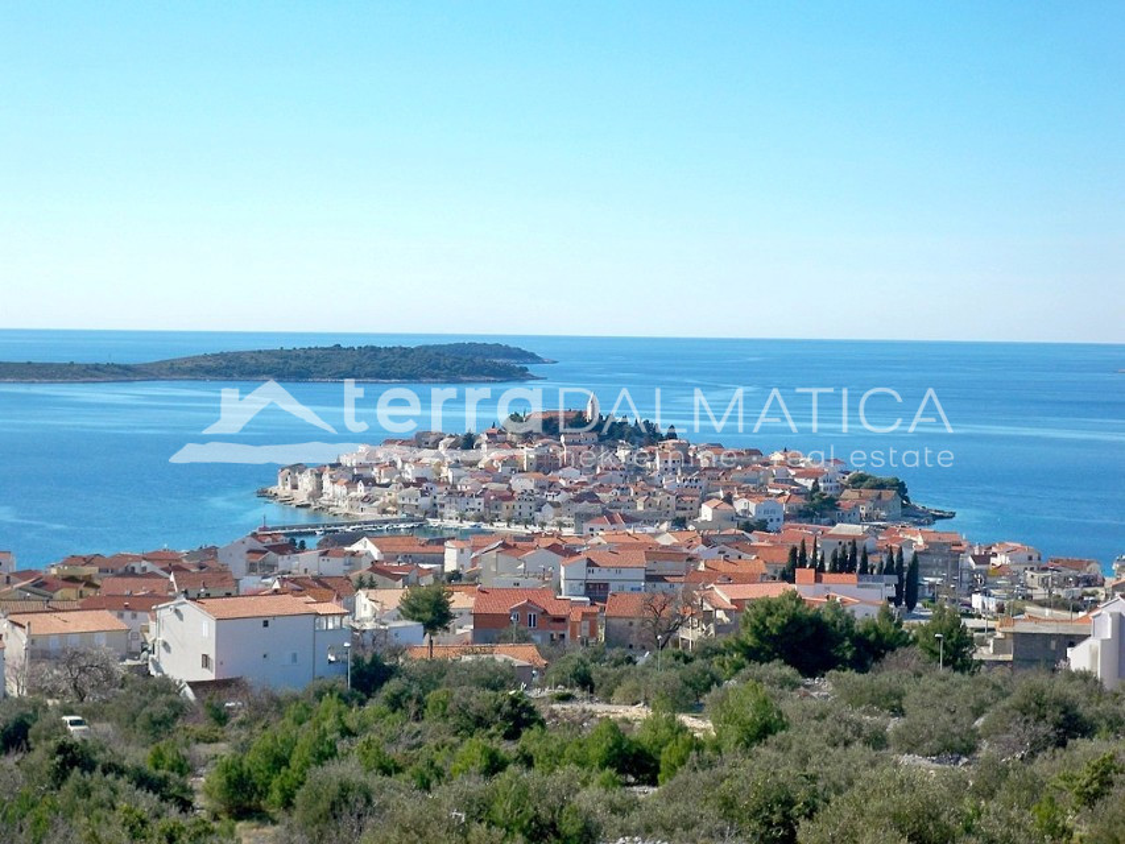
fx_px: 2763
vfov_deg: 17.4
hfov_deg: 23.0
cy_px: 422
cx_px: 562
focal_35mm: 85
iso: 80
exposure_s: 1/500
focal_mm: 15.1
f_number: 5.1
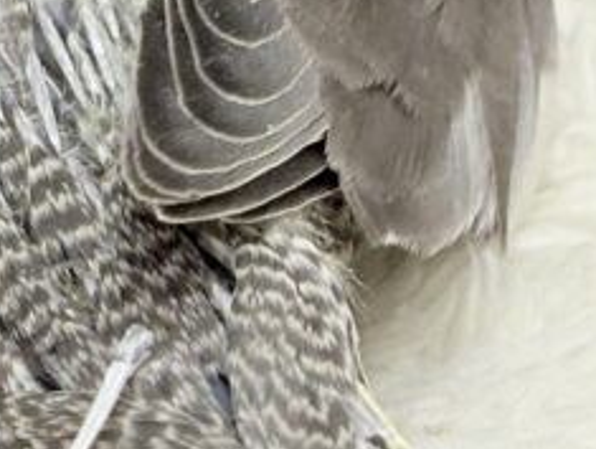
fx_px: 4570
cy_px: -134
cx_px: 363
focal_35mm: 265
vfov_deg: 5.6
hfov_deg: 7.5
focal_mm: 5.96
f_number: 1.6
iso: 50
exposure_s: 1/50
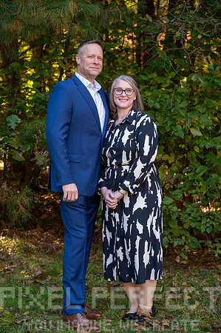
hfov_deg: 18.1
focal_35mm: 75
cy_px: 166
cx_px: 110
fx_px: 692
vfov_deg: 27.0
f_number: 4.5
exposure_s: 1/200
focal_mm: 75
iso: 900
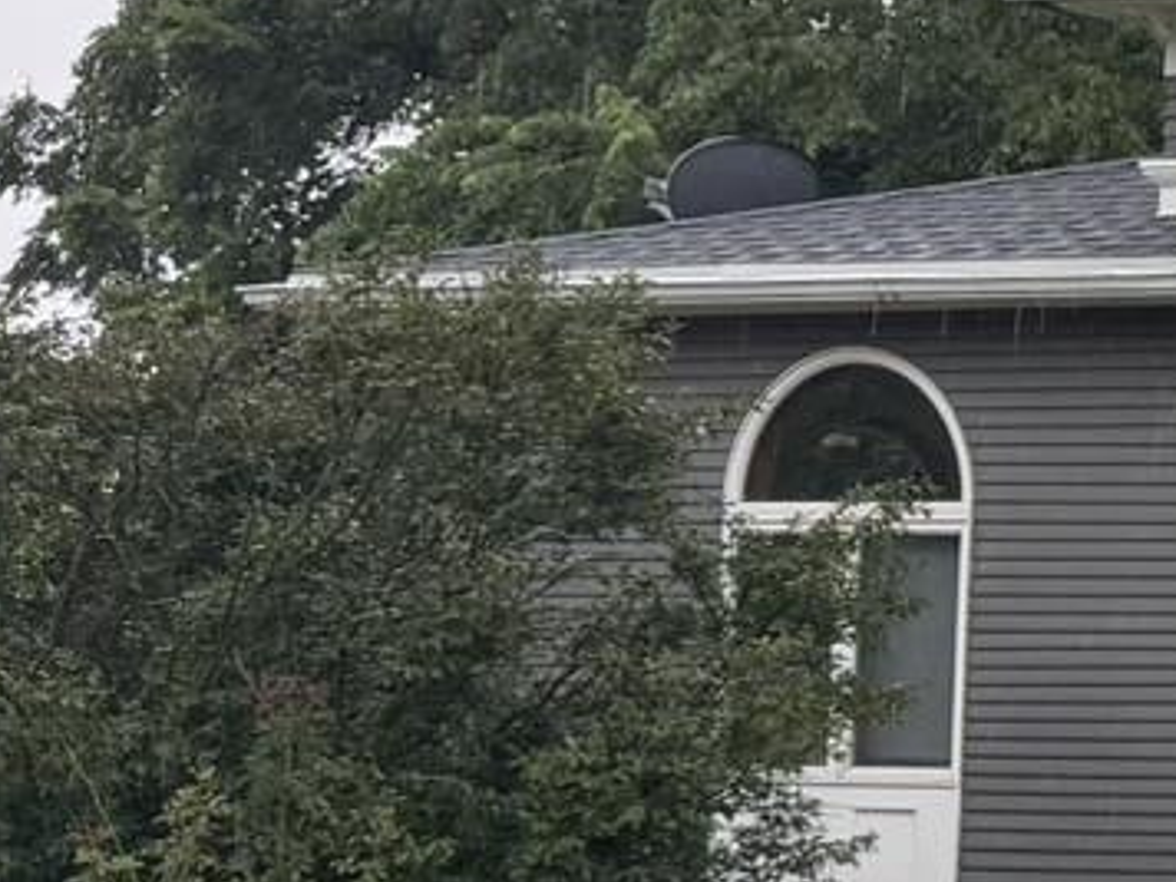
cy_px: 545
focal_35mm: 138
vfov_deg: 10.7
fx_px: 4688
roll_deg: -0.8
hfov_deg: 11.2
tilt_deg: +2.8
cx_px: 3075
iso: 80
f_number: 1.78
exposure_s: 1/266
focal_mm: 6.76
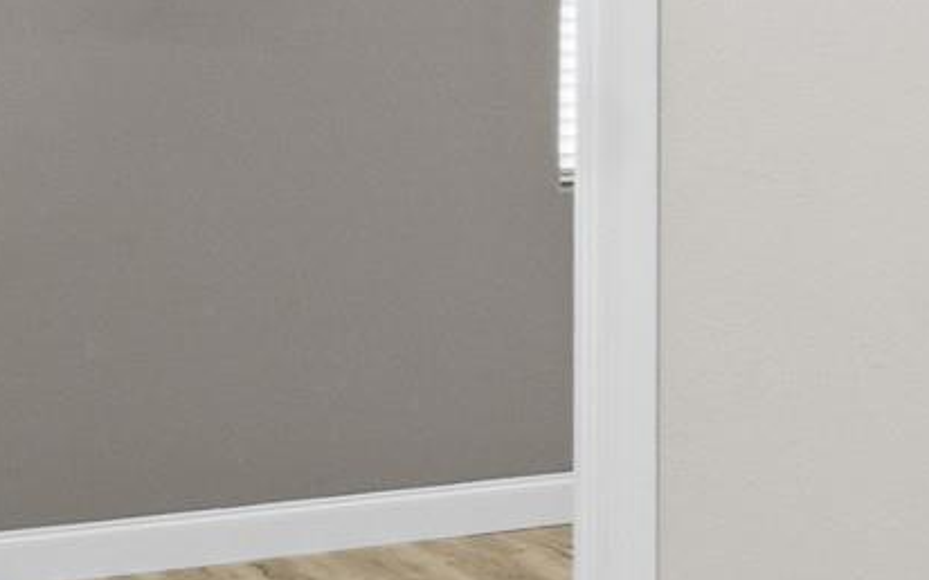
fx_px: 2810
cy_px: 29
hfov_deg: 12.1
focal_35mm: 111
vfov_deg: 11.7
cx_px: 2582
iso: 250
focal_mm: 12
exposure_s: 1
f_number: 9
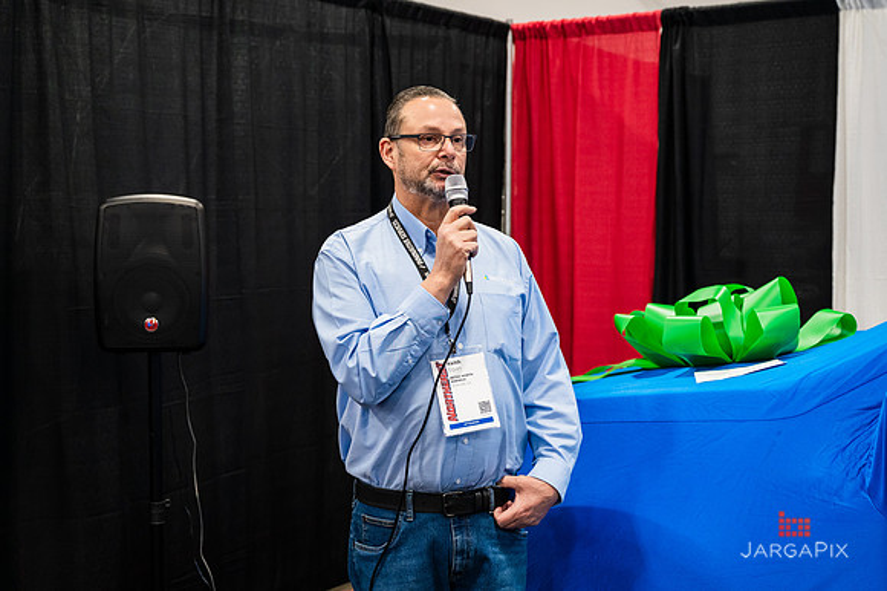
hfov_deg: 40.5
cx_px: 447
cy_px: 282
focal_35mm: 49
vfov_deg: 27.6
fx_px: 1203
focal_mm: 46
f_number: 4
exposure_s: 1/200
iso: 4000
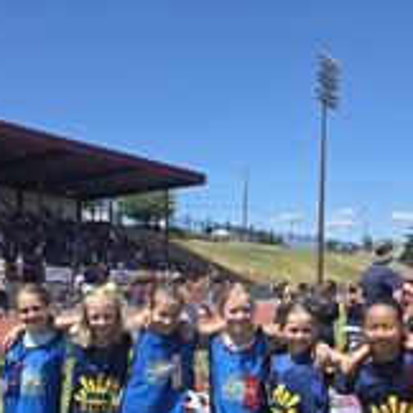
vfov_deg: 34.8
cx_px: 198
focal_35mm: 47
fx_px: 634
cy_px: 335
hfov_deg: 36.1
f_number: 1.7
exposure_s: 1/4766
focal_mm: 6.3
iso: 80
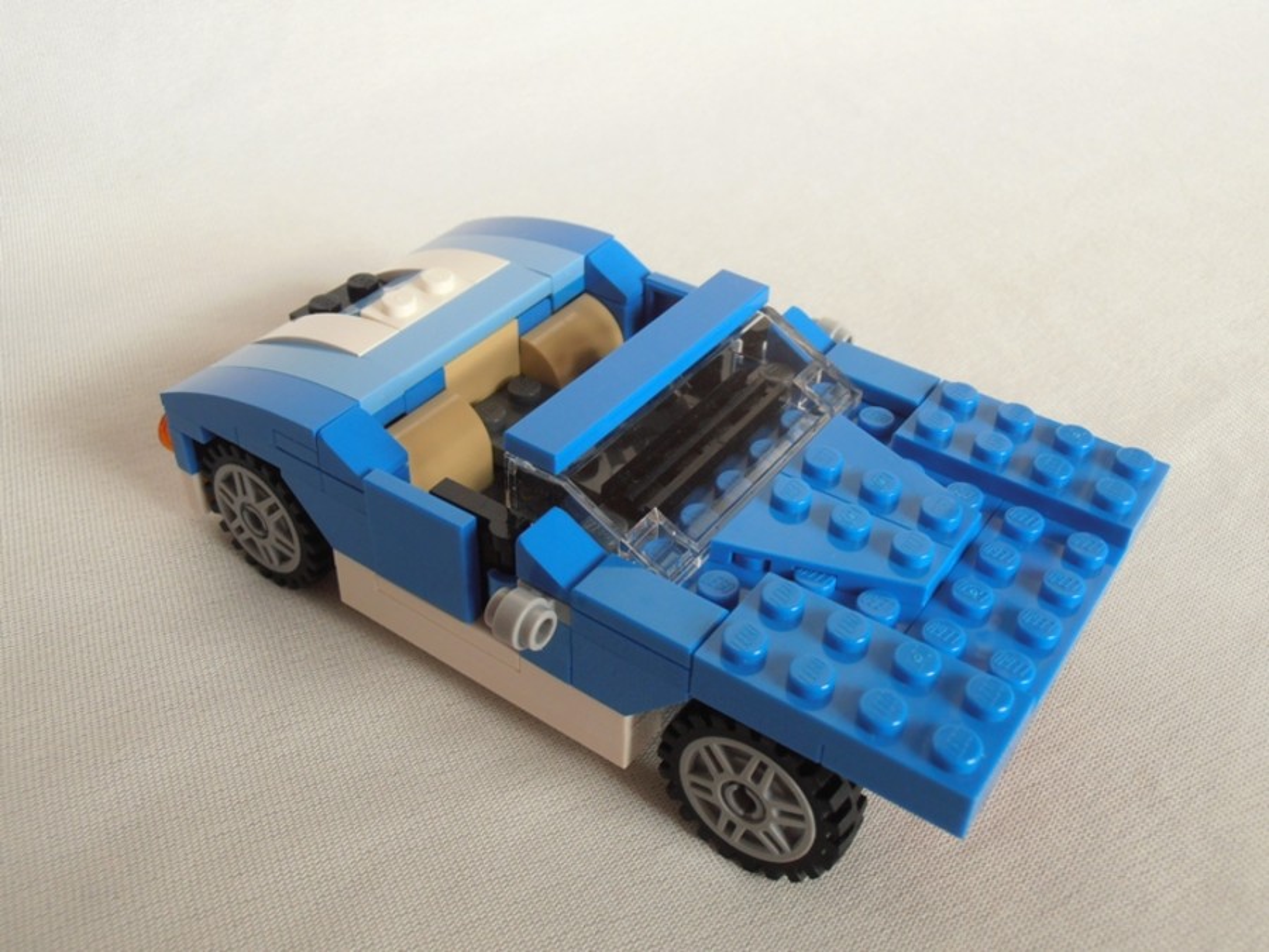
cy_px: 476
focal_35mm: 37
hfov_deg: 50.1
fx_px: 1356
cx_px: 634
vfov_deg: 38.7
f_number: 3.9
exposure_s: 1/30
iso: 125
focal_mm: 6.61
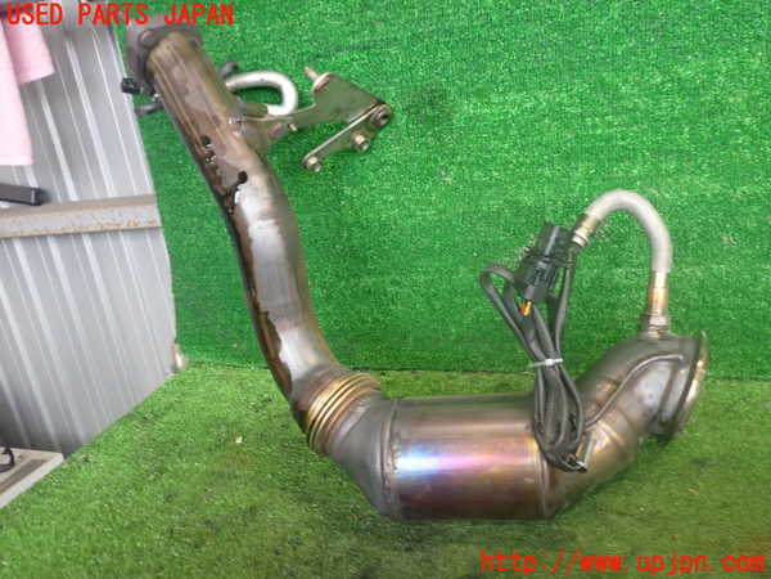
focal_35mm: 30
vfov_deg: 46.8
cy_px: 290
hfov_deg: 60.0
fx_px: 668
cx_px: 386
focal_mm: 5.4
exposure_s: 1/30
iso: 250
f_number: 2.3
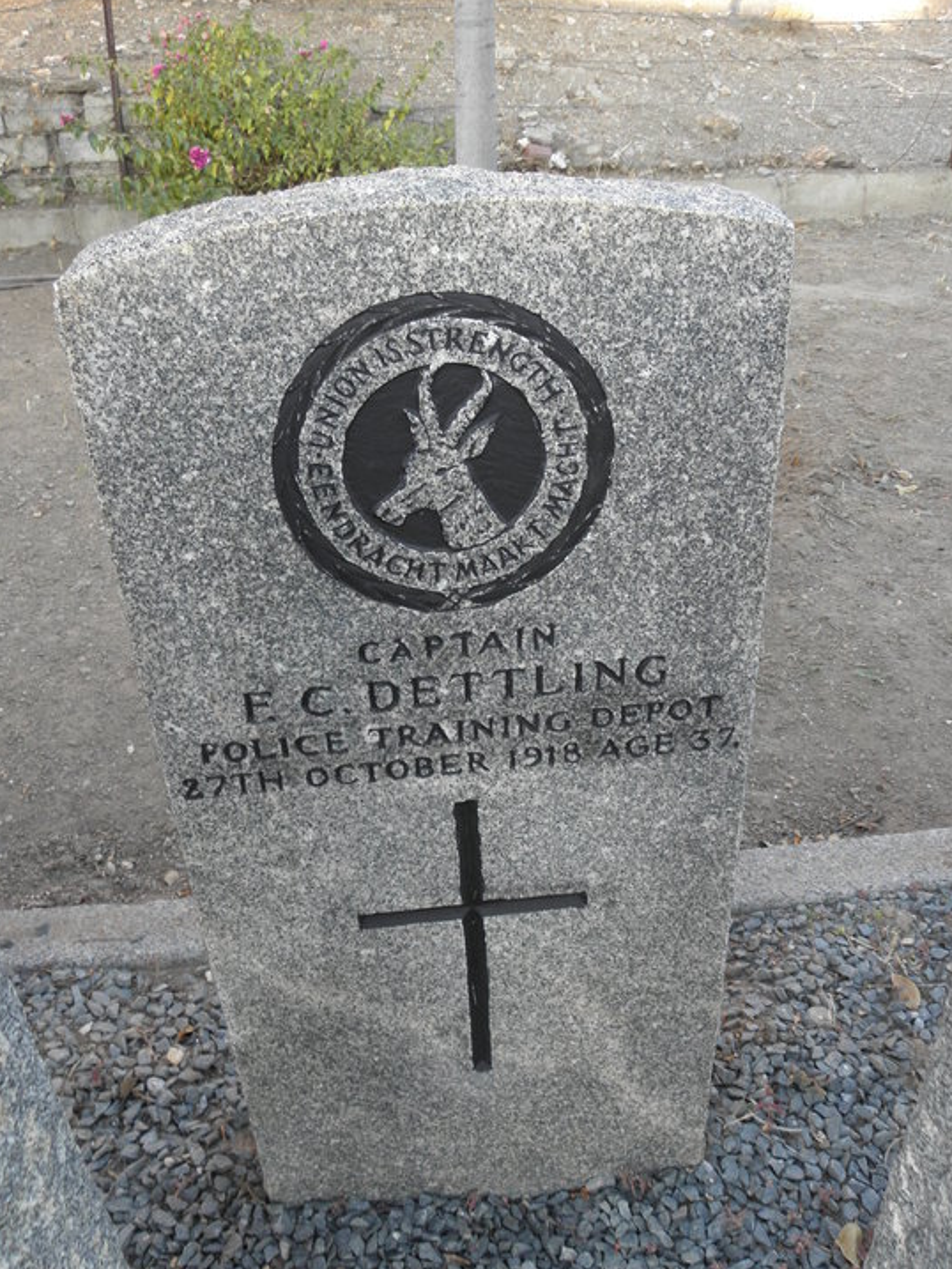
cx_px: 483
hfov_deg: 48.2
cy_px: 635
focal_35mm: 29
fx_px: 1063
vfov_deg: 61.7
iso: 64
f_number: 2.8
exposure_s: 1/30
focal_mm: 4.6
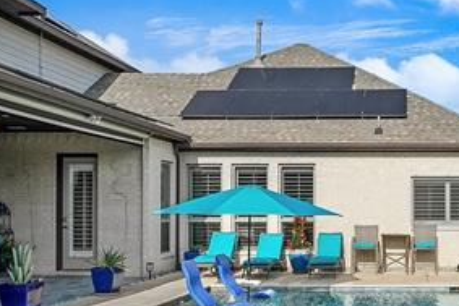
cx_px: 404
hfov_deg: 39.2
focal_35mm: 47
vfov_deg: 28.4
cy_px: 211
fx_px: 600
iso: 1600
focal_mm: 13
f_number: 8
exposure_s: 1/4000
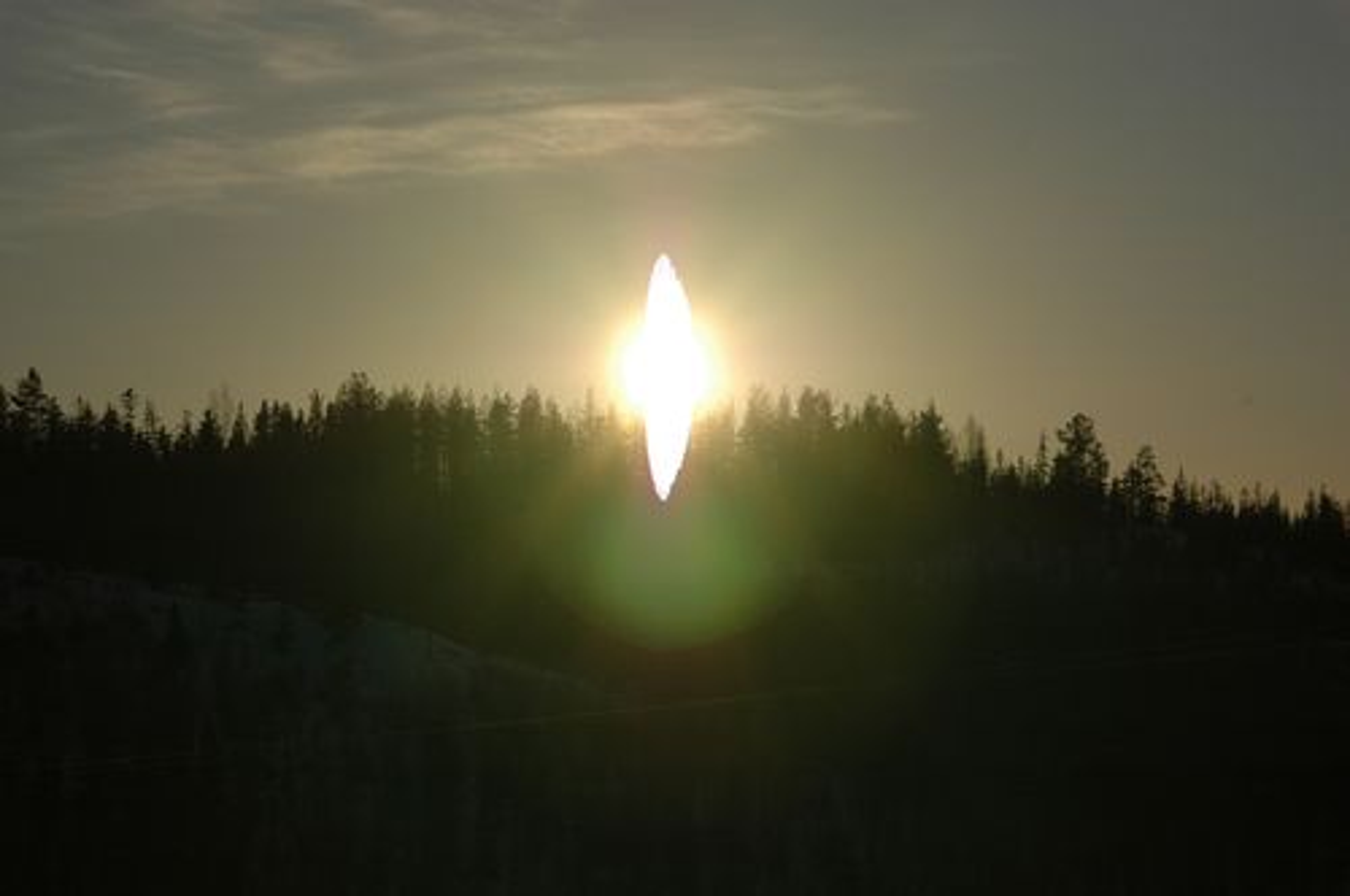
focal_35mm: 120
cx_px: 675
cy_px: 448
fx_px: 4494
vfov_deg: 11.4
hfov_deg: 17.1
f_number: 11
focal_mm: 80
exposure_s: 1/4000
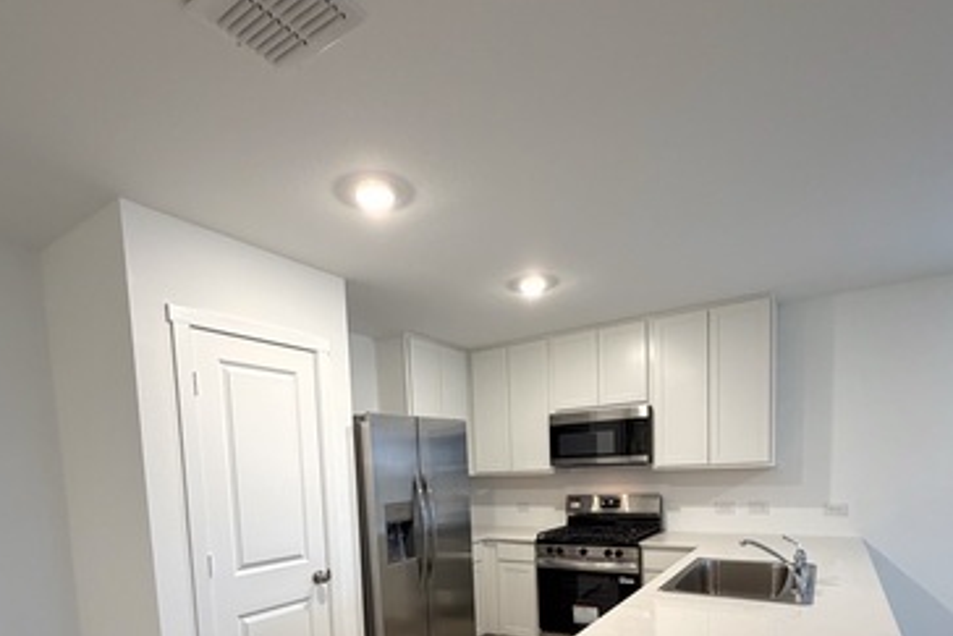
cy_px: 521
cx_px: 480
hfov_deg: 84.0
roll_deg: +1.9
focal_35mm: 20
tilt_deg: -4.4
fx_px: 530
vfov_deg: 56.8
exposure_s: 1/60
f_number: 2.2
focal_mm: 2.22
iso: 250
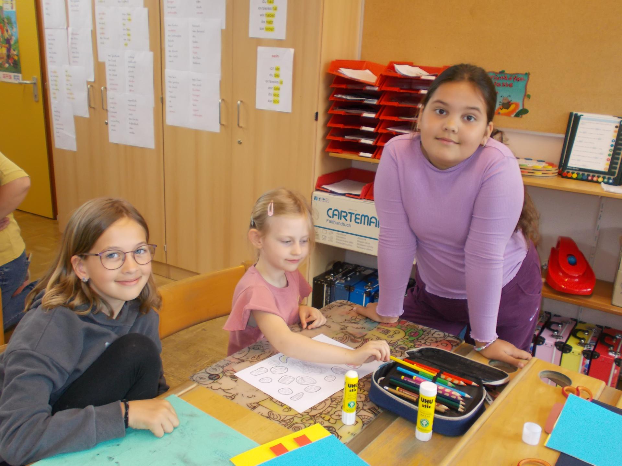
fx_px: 611
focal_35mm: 34
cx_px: 311
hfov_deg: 54.0
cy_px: 233
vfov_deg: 41.8
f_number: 3.6
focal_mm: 6
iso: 200
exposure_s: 1/25
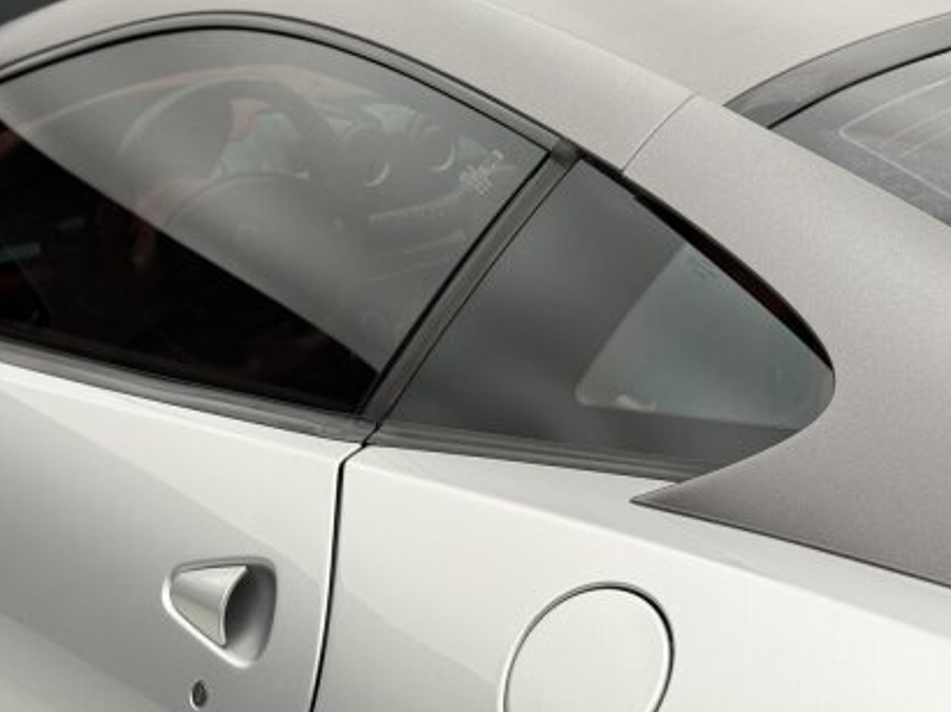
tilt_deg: -15.5
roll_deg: -2.1
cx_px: 459
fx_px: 2059
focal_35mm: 75
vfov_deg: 19.5
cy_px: 179
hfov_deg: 26.0
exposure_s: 1/99
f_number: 1.78
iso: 125
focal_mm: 6.76
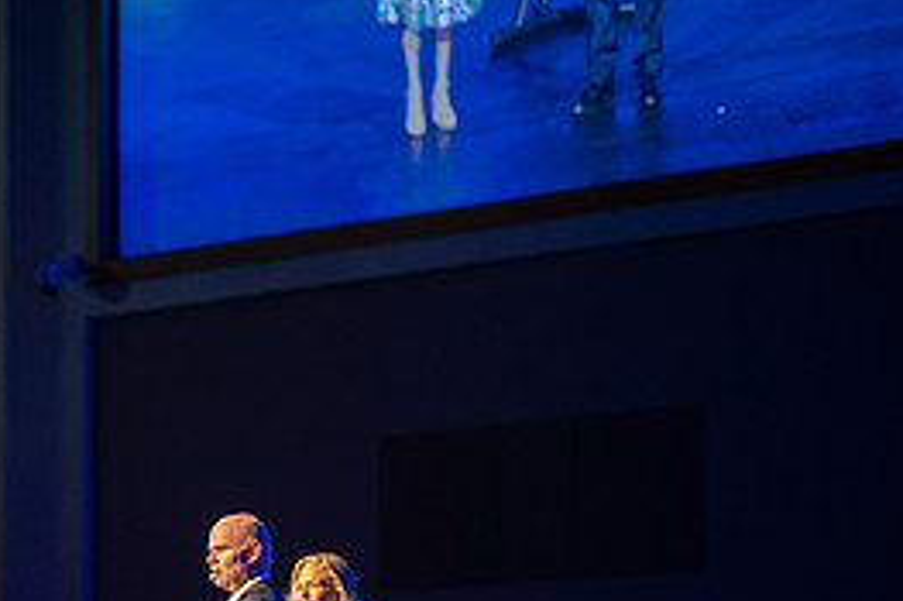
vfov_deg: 5.9
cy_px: 572
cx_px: -41
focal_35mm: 232
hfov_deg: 8.8
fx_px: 5815
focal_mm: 105
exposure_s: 1/320
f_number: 1.4
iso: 500
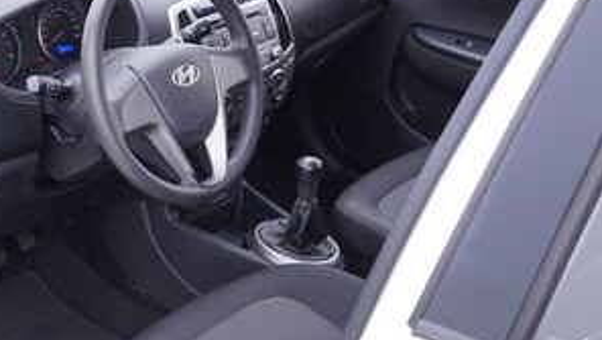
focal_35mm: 70
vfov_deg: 17.3
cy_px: 196
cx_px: 57
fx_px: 1118
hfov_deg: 28.9
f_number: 2.8
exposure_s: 1/40
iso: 200
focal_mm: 24
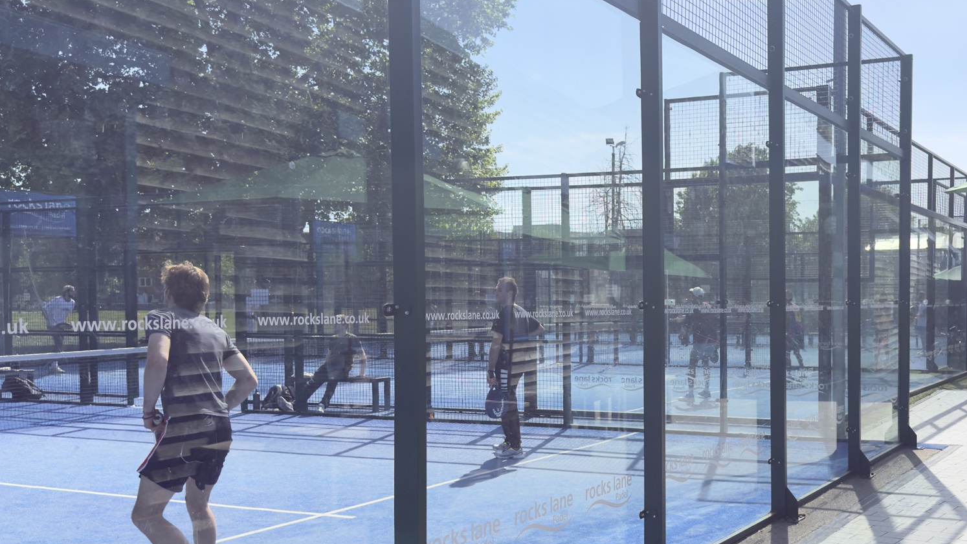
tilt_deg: -1.7
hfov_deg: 46.9
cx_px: 704
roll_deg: +0.0
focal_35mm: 42
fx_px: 1077
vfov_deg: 28.2
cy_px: 341
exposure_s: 1/5464
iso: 64
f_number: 1.78
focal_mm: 6.76
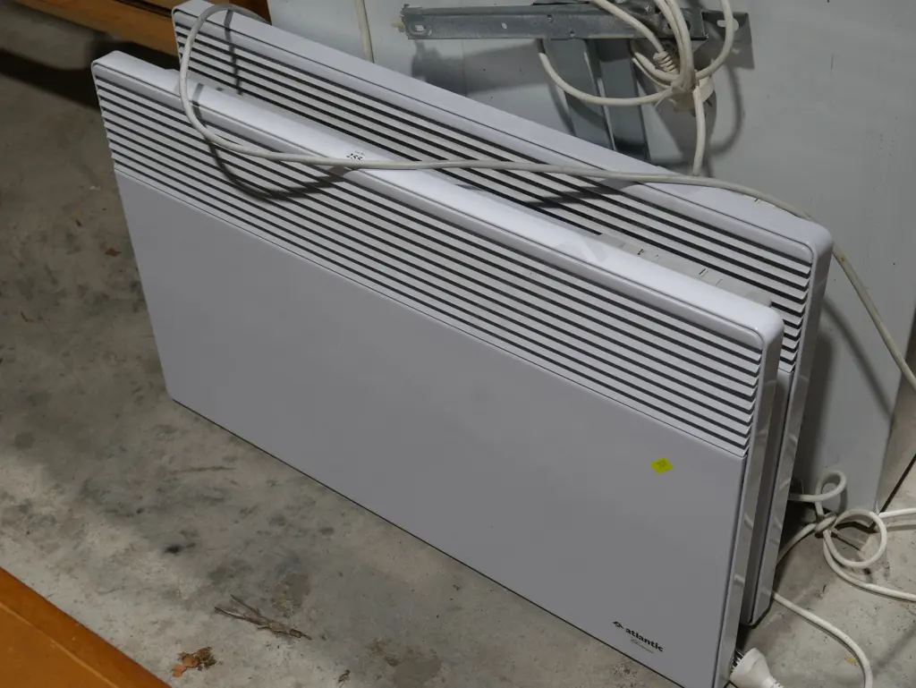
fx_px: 1324
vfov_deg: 29.1
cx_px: 458
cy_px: 344
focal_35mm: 50
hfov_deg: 38.2
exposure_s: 1/60
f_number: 6.3
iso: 250
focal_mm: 25
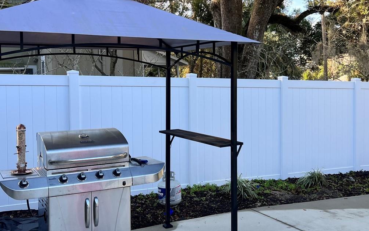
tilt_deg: -1.7
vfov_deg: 29.1
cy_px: 91
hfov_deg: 45.3
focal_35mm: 44
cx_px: 188
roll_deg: +0.9
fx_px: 442
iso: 50
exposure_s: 1/614
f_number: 1.5
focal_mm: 5.7
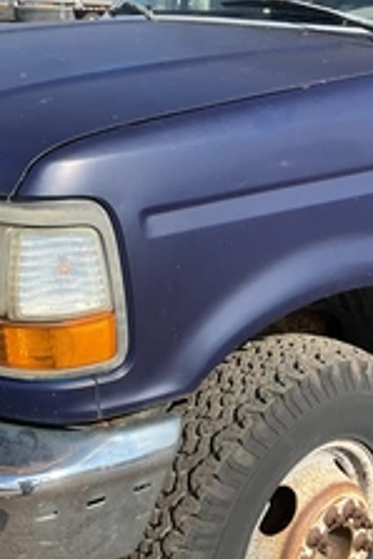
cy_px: 253
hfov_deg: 25.0
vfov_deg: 36.8
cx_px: 225
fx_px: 838
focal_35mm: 54
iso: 25
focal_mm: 3
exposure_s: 1/929
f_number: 1.8
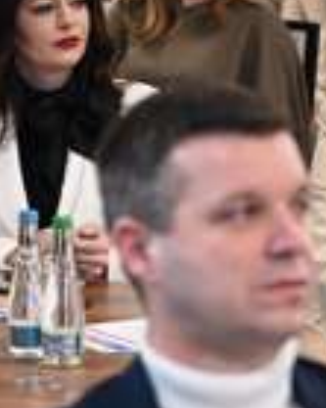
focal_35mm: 303
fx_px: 3658
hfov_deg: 5.1
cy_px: 92
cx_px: 54
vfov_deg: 6.4
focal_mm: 70
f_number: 2.8
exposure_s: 1/200
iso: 1000
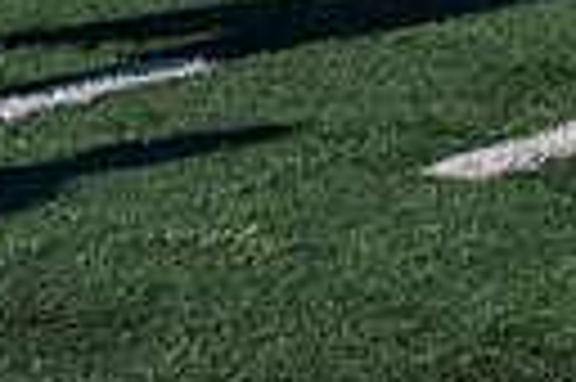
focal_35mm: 317
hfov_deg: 6.4
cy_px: -447
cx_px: 806
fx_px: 5066
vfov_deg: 4.3
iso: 250
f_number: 5
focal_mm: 70
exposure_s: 1/2000
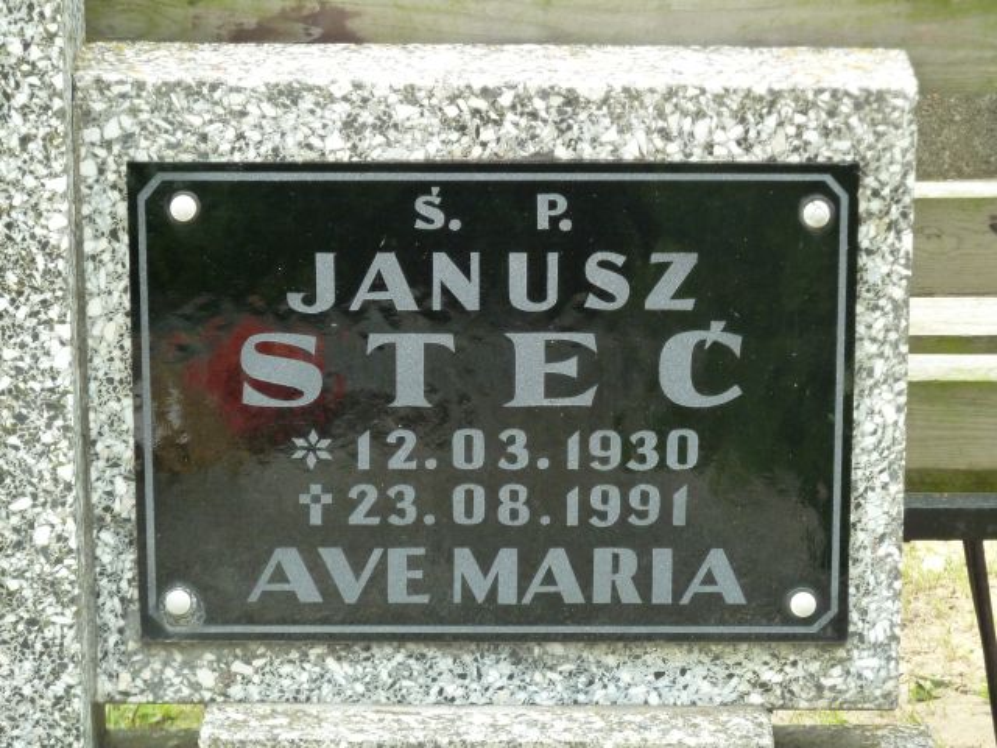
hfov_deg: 13.4
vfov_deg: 10.1
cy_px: 374
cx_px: 498
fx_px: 4234
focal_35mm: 147
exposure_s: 1/60
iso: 320
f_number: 4.5
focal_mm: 24.1
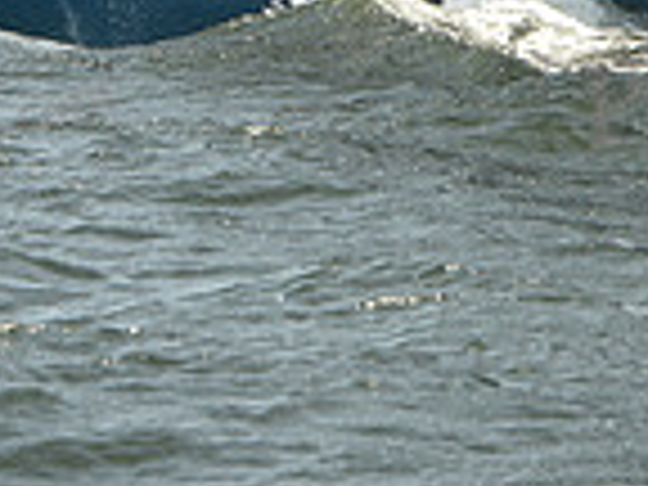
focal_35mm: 407
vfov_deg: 3.6
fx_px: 7619
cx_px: 351
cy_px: -137
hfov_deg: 4.9
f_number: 7.1
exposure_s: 1/800
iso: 250
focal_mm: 105
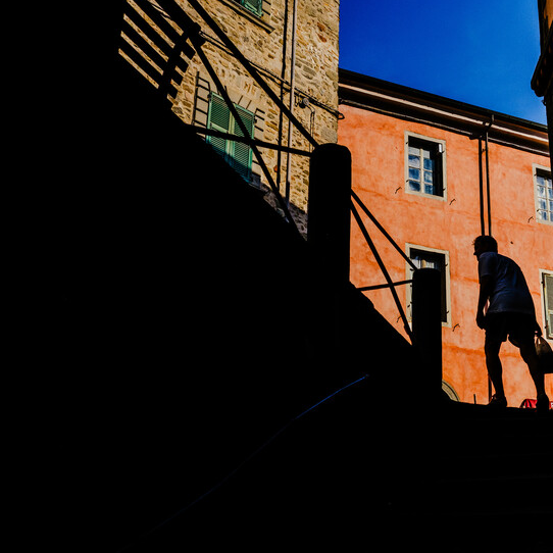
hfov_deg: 37.1
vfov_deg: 37.6
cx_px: 378
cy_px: 275
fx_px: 813
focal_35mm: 45
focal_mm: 23
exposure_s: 1/4000
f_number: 5.6
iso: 1600
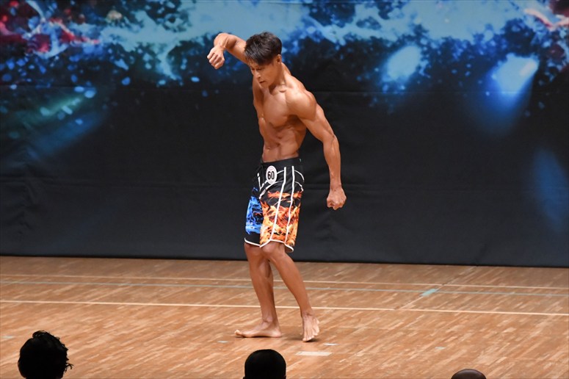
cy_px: 190
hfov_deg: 7.6
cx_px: 284
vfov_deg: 5.1
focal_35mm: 270
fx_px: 4265
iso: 8000
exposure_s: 1/400
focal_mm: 180
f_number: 5.6
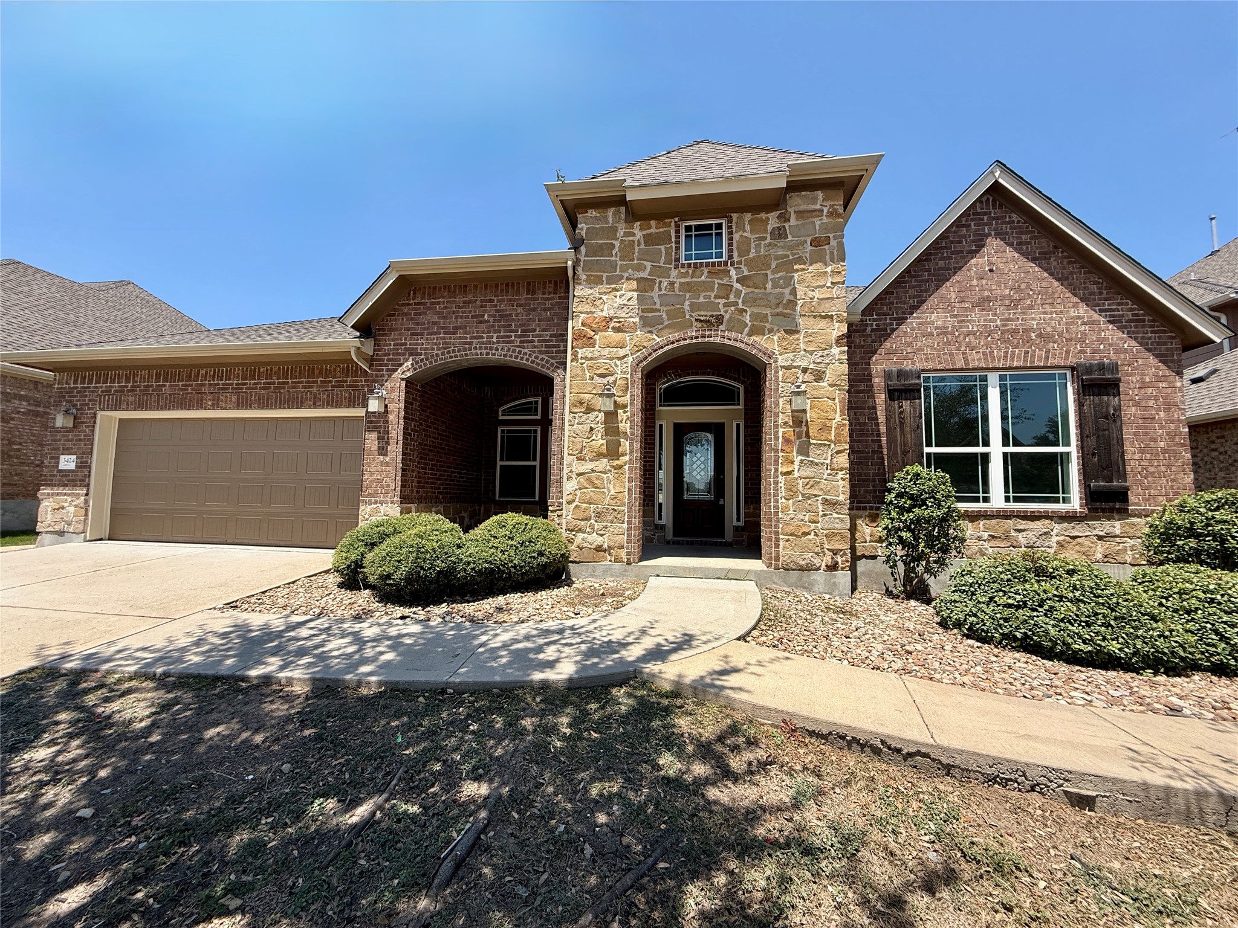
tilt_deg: +5.1
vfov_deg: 85.7
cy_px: 464
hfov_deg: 102.1
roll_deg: -1.3
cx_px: 619
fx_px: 501
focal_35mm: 14
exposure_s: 1/1431
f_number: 2.2
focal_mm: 2.22
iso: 50
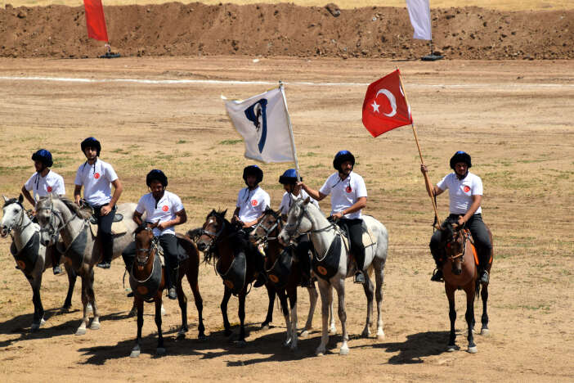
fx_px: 3228
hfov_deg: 10.2
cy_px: 192
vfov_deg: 6.8
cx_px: 287
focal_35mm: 202
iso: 200
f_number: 10
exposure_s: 1/400
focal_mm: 135
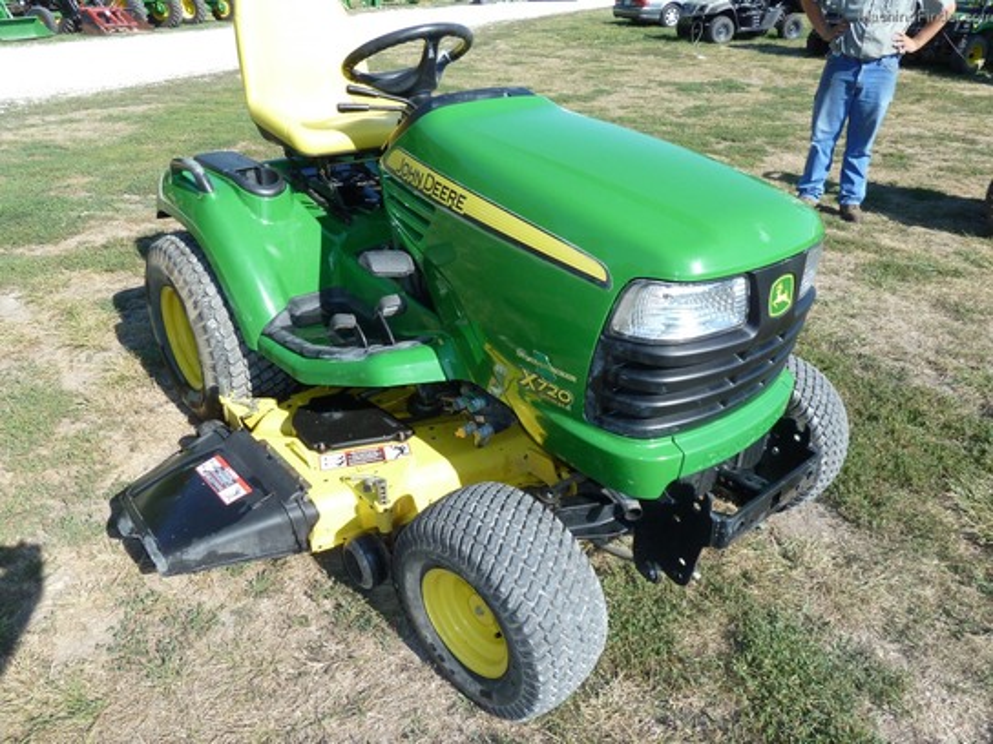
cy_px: 372
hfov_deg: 69.4
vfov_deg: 54.9
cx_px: 496
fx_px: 717
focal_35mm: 25
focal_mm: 4.1
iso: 100
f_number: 4
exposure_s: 1/400
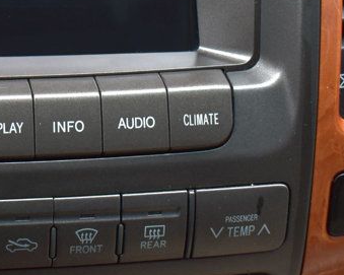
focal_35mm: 123
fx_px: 1256
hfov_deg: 15.2
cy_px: -43
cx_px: -22
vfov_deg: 12.2
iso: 400
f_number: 8
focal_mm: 29
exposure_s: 1/50
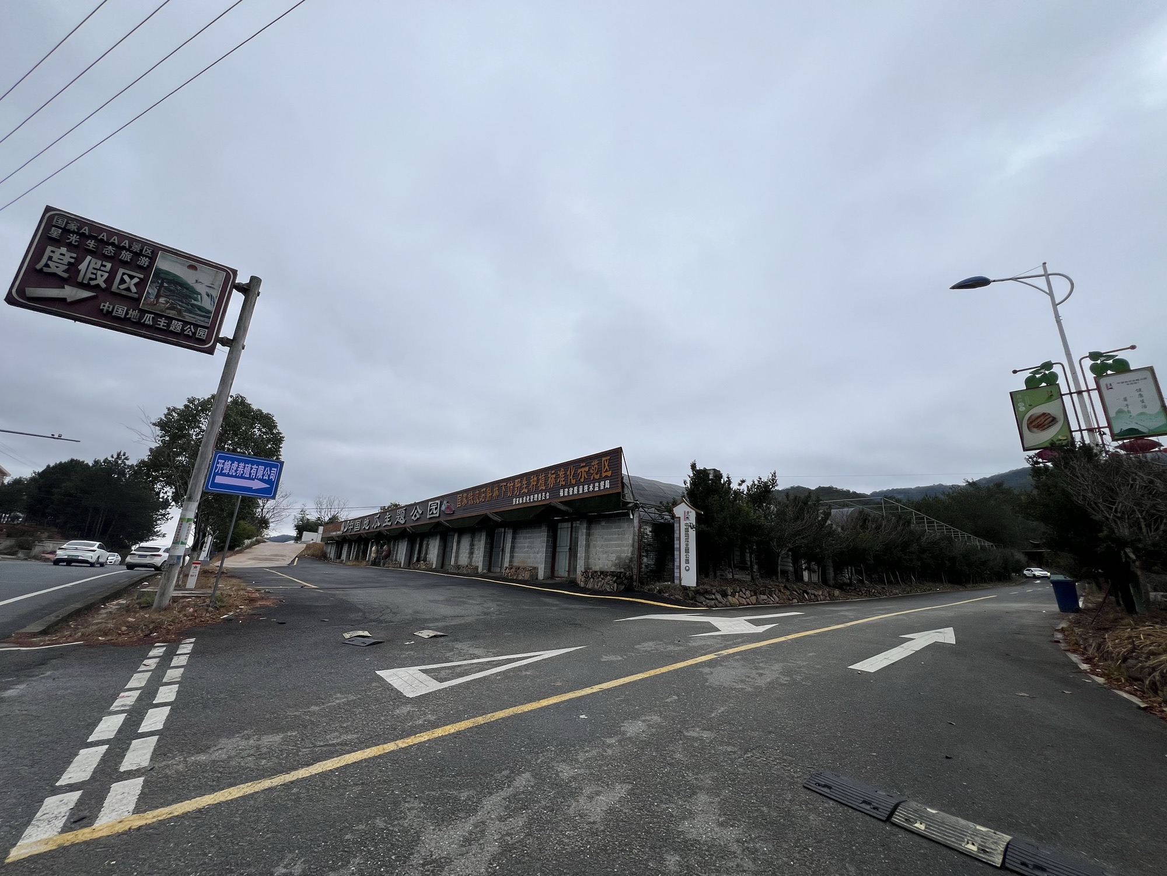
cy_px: 438
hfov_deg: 106.2
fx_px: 438
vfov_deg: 89.9
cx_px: 584
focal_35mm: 13
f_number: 1.8
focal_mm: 1.57
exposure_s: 1/430
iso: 32
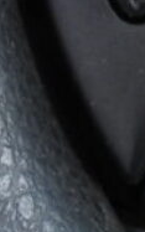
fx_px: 2401
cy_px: -174
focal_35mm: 380
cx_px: 206
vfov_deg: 5.4
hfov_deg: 3.4
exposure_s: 1/30
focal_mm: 8.5
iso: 100
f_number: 3.2
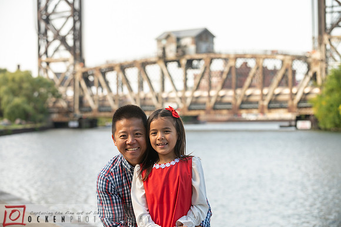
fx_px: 928
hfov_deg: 20.8
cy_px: 114
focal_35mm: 98
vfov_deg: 13.9
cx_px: 170
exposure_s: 1/500
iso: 400
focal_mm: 98
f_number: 4
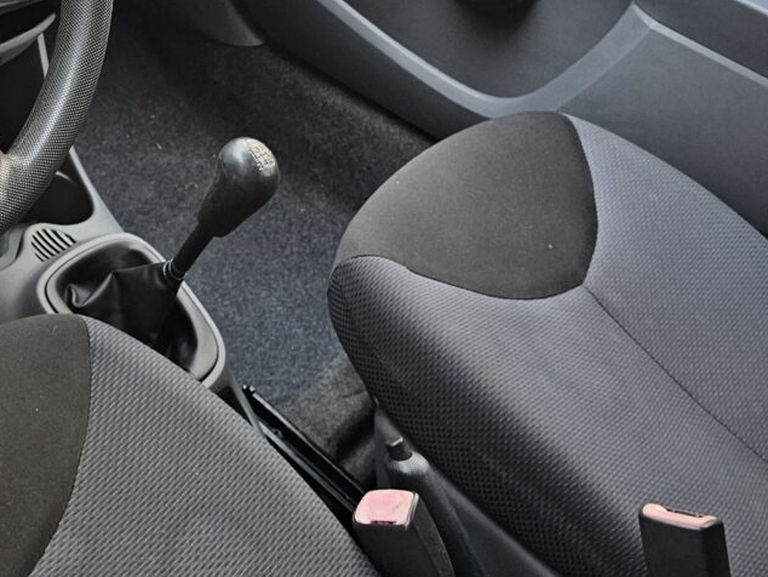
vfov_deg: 23.0
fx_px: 1287
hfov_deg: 31.4
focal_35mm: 58
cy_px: -127
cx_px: 50
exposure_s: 1/359
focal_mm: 6.3
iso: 200
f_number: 1.7
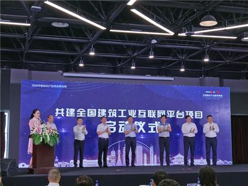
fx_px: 430
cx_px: 124
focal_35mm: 60
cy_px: 93
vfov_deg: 24.4
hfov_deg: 32.2
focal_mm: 5.56
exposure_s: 1/120
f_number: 1.6
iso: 64
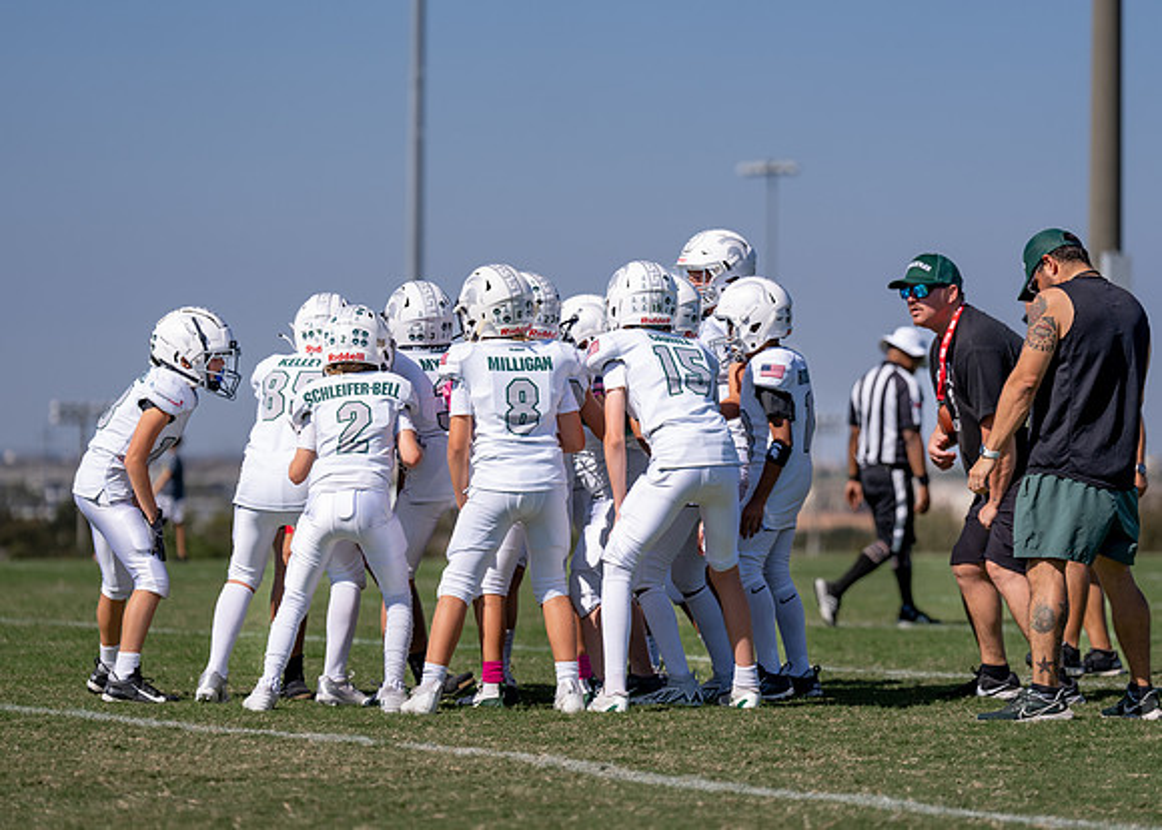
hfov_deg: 13.0
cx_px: 553
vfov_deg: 9.3
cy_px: 408
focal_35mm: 155
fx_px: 5108
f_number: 2.8
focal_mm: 141
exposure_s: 1/2500
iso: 100
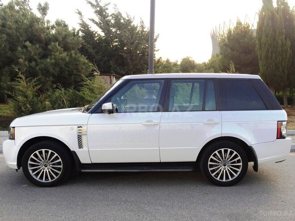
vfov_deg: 48.2
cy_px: 110
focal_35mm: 29
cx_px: 148
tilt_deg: -6.9
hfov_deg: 61.7
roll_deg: -3.4
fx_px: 247
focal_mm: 4.15
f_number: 2.2
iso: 32
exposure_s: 1/377
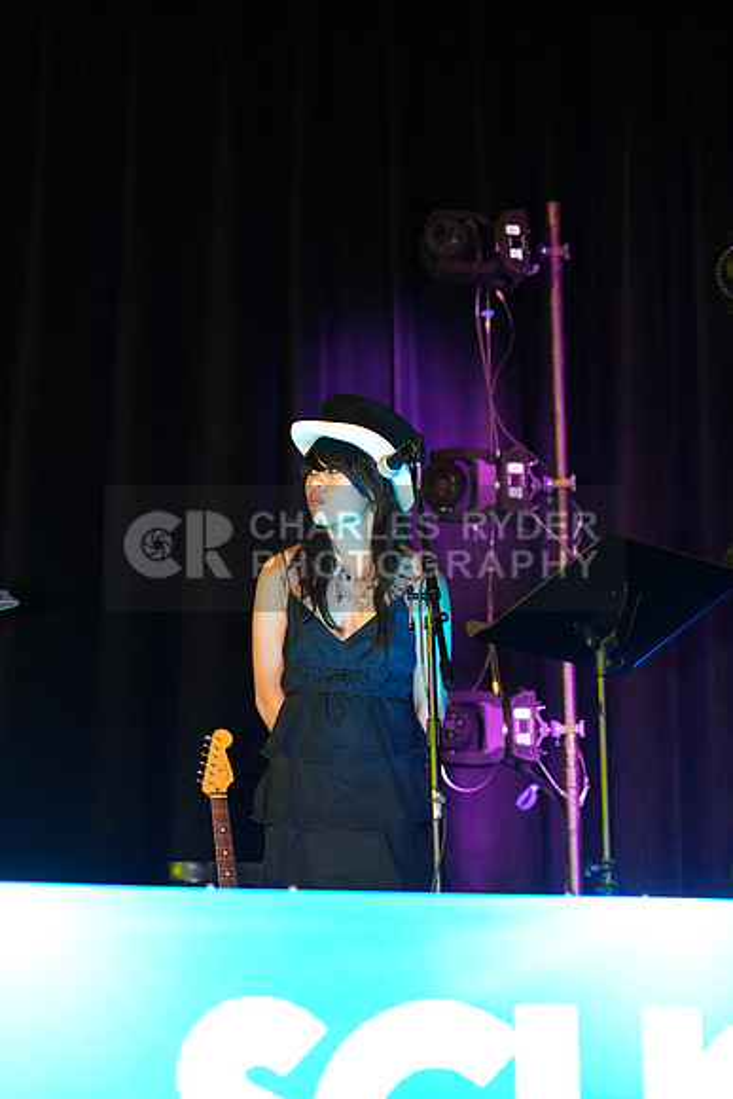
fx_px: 3205
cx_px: 366
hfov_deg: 13.0
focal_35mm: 105
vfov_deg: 19.5
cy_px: 550
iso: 2500
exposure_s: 1/250
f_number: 4
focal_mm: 105
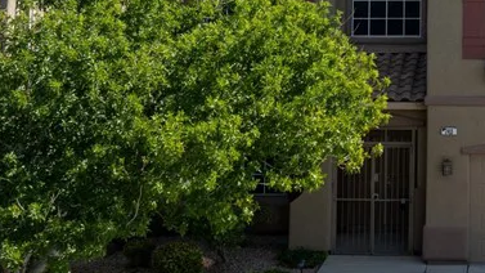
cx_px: 518
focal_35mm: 71
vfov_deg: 16.9
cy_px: 89
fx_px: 913
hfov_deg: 27.5
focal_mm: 12.29
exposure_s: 1/4000
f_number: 2.8
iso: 180
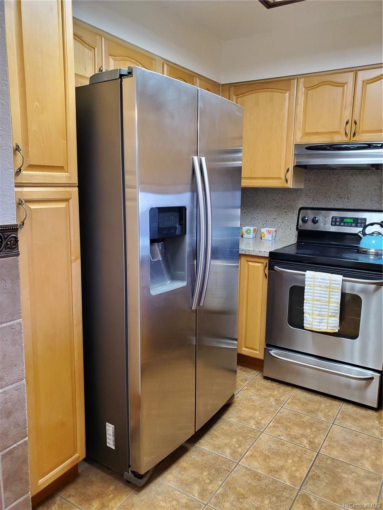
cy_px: 255
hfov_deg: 53.1
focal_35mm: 26
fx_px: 384
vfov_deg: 67.3
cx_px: 192
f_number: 2.4
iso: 250
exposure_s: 1/39
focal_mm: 4.3
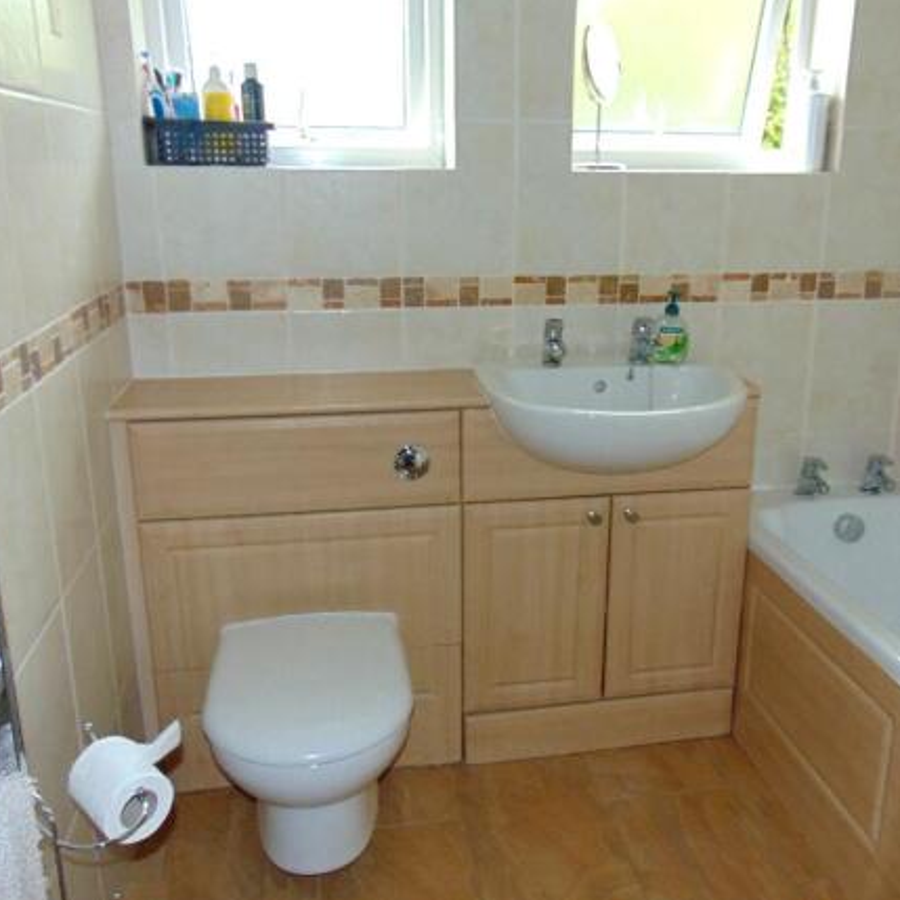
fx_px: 882
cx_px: 519
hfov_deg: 53.8
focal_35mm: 30
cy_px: 450
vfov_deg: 54.0
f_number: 3
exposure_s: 1/30
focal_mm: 4.5
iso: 200
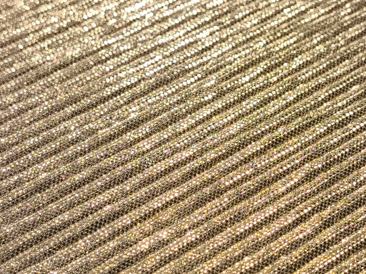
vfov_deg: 12.9
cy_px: 137
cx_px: 183
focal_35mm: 115
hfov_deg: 17.1
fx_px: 1216
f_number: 1.6
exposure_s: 1/320
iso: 160
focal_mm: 6.57
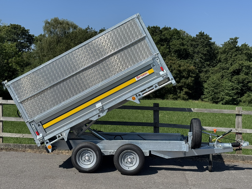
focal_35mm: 49
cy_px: 96
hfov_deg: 38.9
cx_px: 125
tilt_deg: -3.1
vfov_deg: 29.7
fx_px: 357
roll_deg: -0.2
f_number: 1.78
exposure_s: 1/5376
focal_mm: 6.76
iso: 64
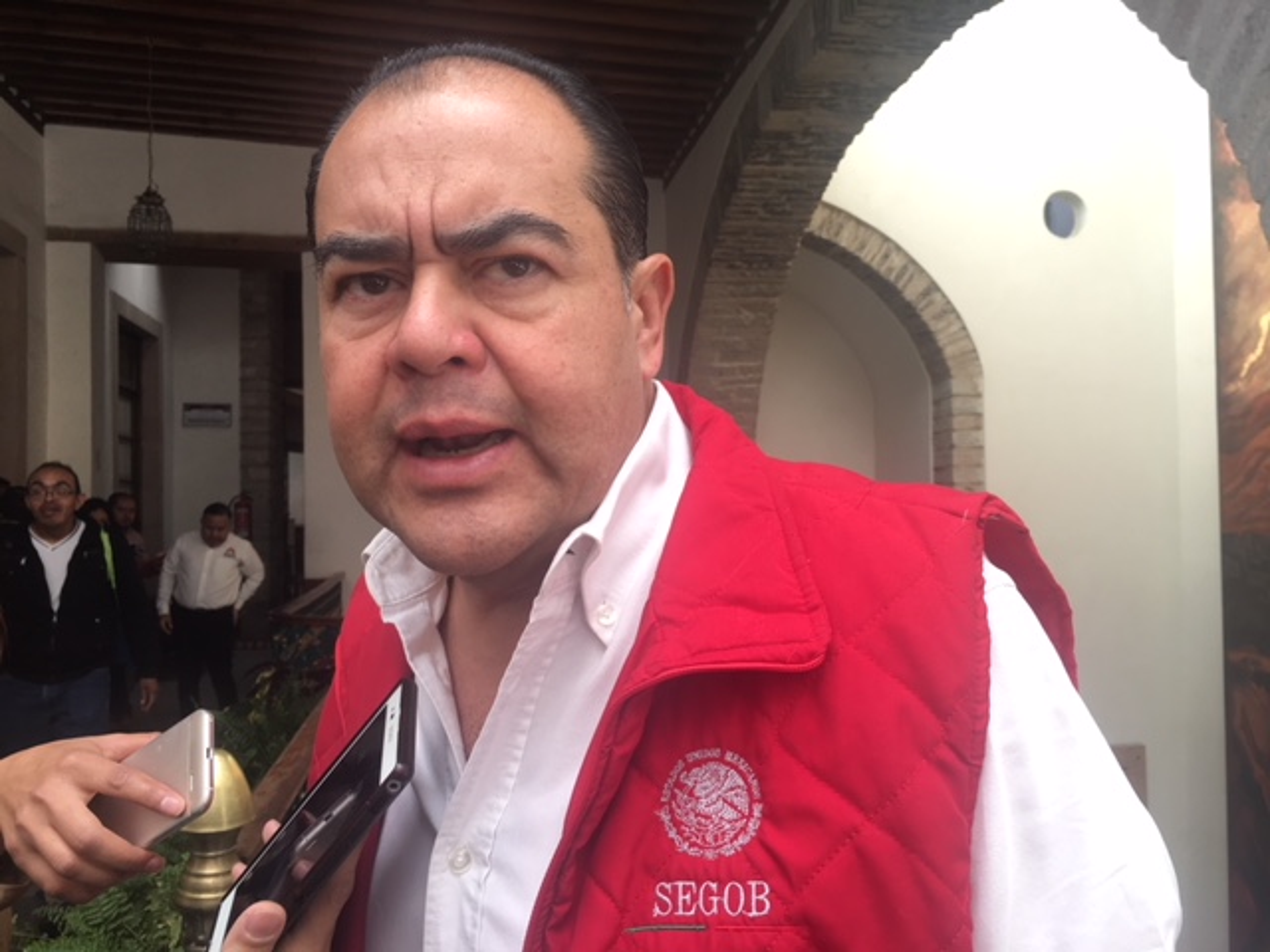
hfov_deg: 61.7
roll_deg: +0.1
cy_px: 476
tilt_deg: +2.8
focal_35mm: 29
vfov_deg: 48.2
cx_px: 635
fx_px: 1064
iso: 25
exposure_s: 1/60
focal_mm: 4.15
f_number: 2.2
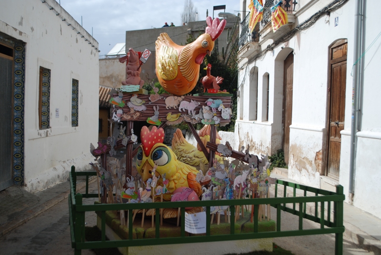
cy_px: 128
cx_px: 190
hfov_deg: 49.5
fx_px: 413
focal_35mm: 39
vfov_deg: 34.3
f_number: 4.5
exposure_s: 1/640
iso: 100
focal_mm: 26
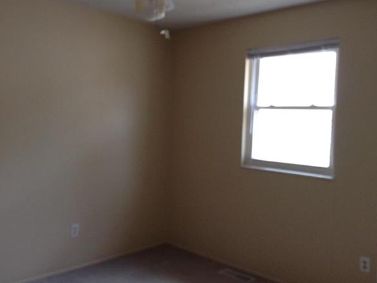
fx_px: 392
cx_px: 186
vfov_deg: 39.6
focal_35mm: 36
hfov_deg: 51.4
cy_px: 140
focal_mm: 3.3
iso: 80
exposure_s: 1/24
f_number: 2.4
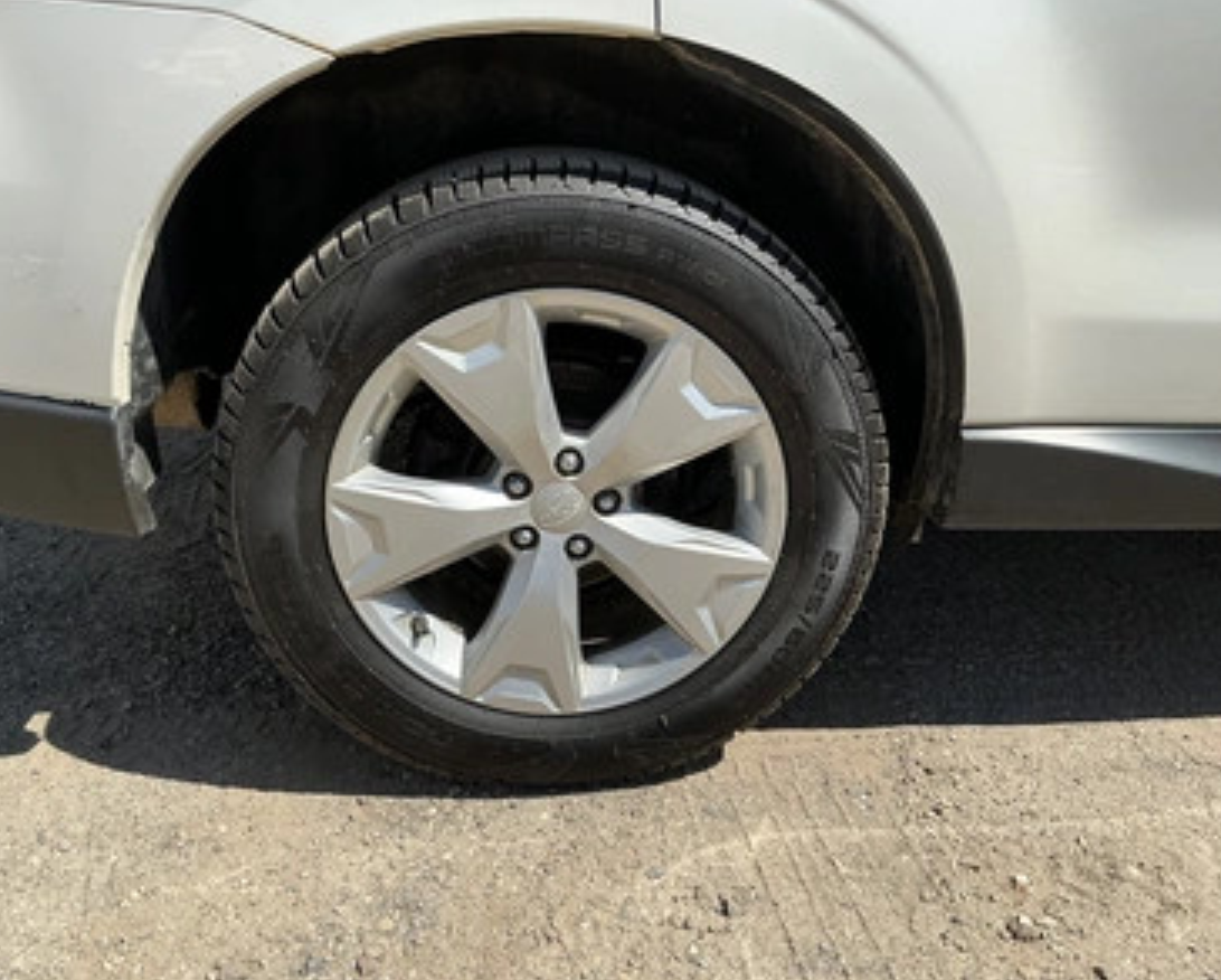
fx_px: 1085
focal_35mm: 30
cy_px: 493
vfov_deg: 48.6
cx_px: 600
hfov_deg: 58.7
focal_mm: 3
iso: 25
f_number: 1.8
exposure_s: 1/1451
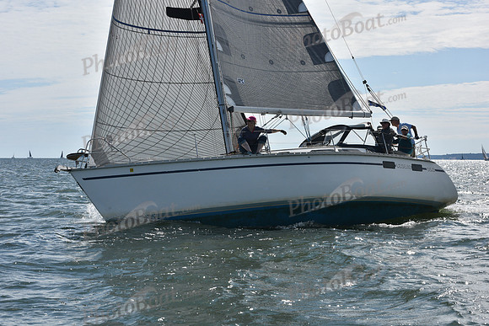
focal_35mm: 70
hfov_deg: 28.8
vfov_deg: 19.5
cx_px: 244
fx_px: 951
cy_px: 163
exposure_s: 1/1000
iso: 320
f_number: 11
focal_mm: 70
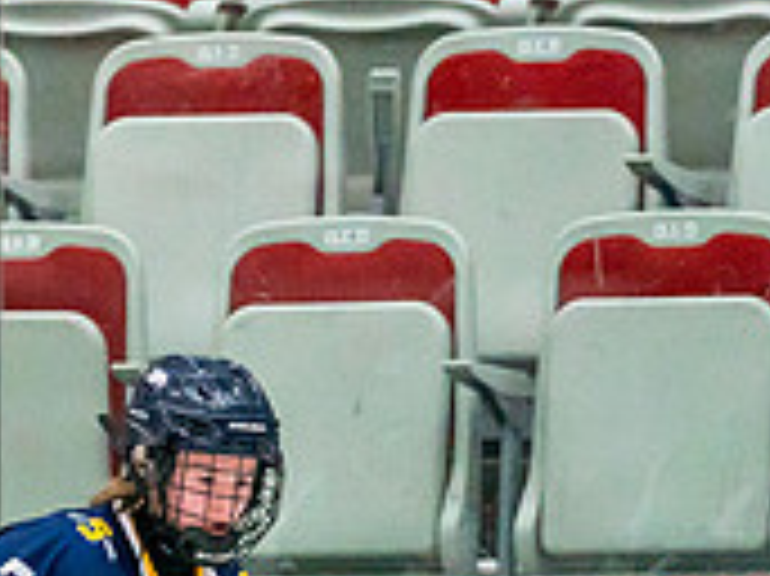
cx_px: 69
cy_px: 973
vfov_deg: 1.5
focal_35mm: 958
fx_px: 21295
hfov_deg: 2.1
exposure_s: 1/1250
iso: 3200
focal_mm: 200
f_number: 2.8
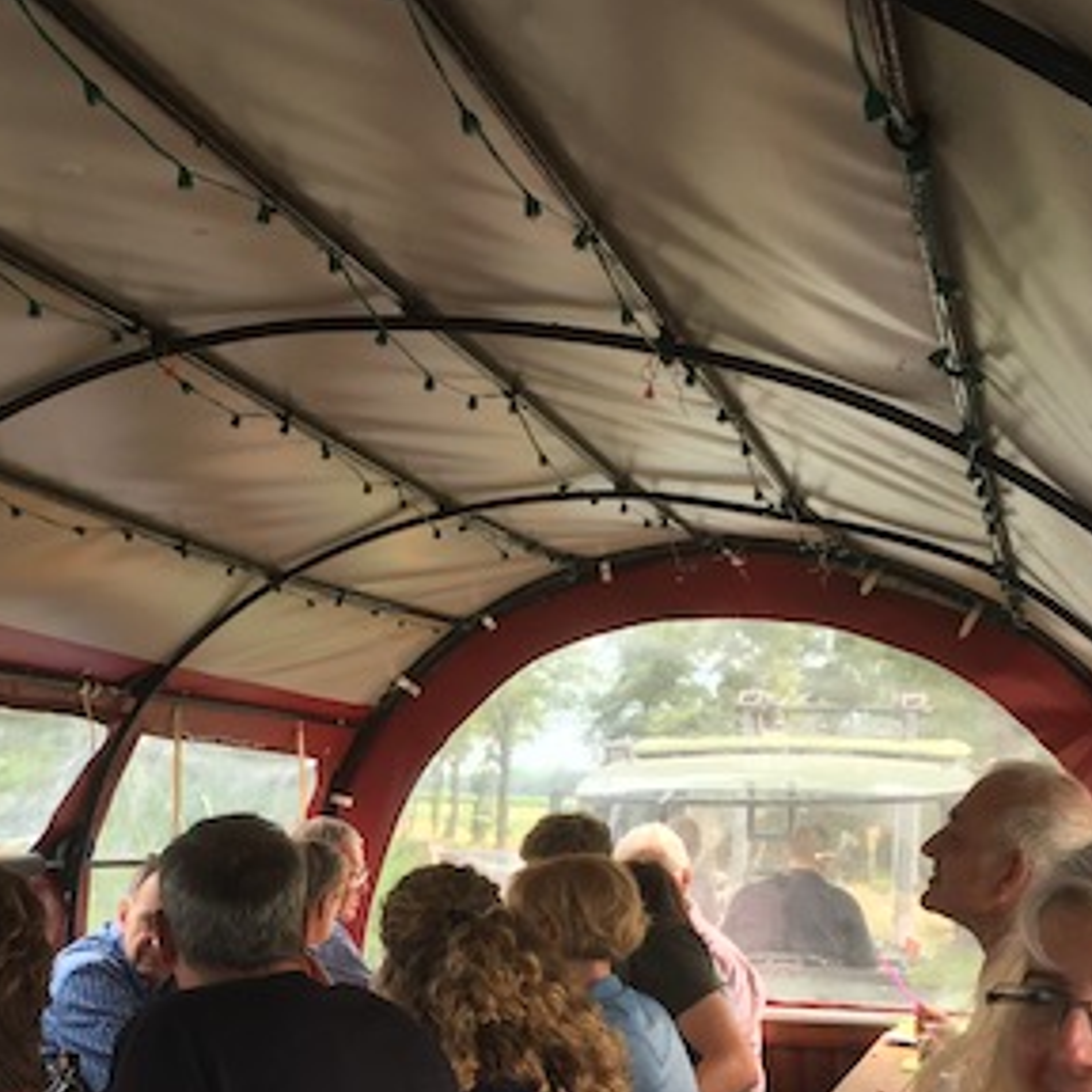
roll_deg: -6.4
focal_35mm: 57
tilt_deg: -2.1
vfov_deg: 29.6
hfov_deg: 29.7
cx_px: 330
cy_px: 819
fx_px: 2034
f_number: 2.2
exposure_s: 1/100
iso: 32
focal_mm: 4.15
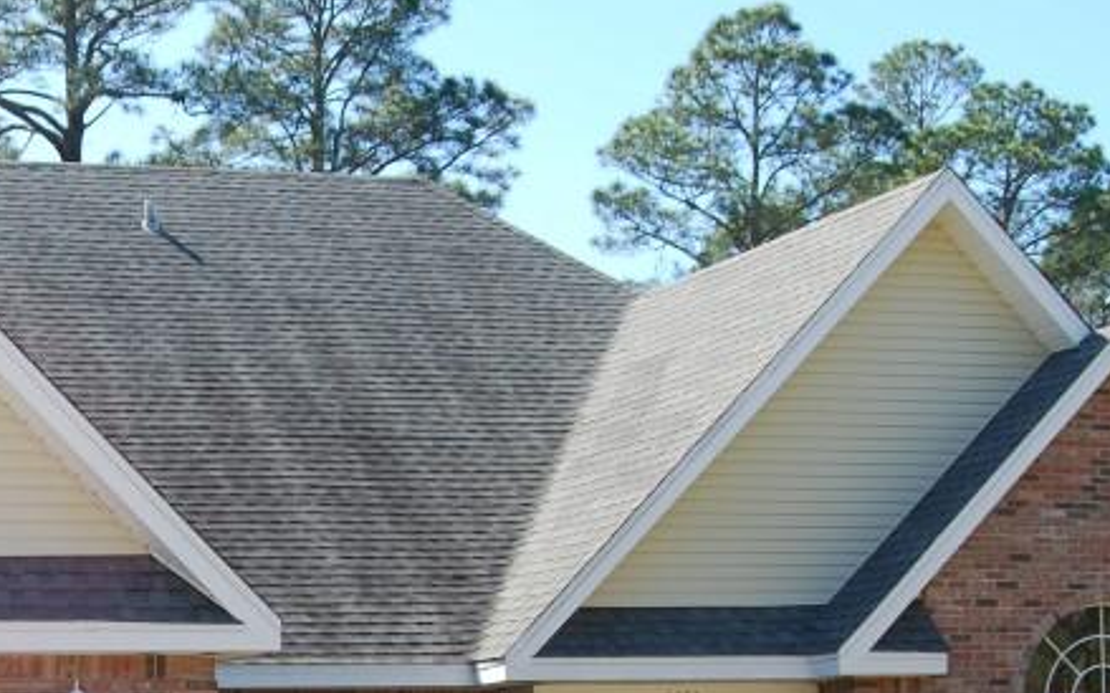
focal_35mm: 96
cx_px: 143
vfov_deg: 13.3
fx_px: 2903
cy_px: 797
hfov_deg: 21.2
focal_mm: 24
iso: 100
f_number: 6.3
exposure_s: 1/160
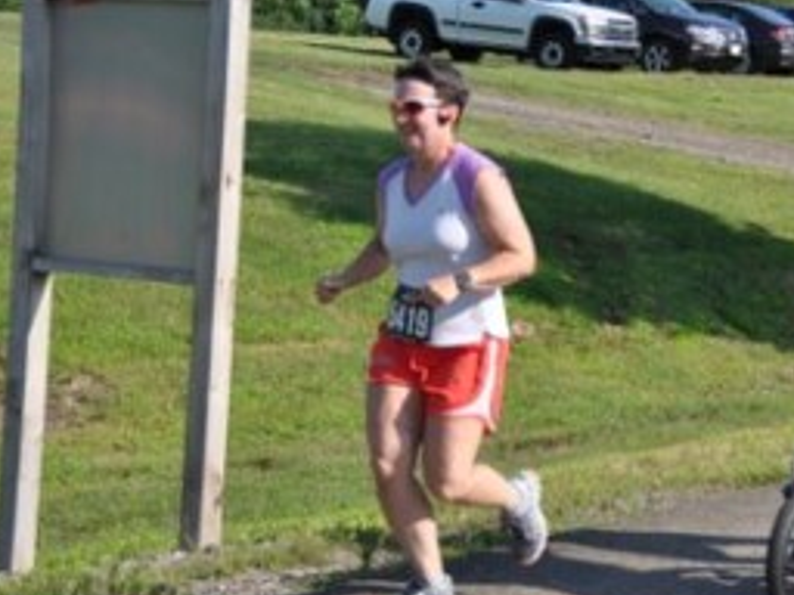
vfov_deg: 12.6
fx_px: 2684
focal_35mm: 117
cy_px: 214
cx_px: 631
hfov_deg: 16.7
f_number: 4.5
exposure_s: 1/1000
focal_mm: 46
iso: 200
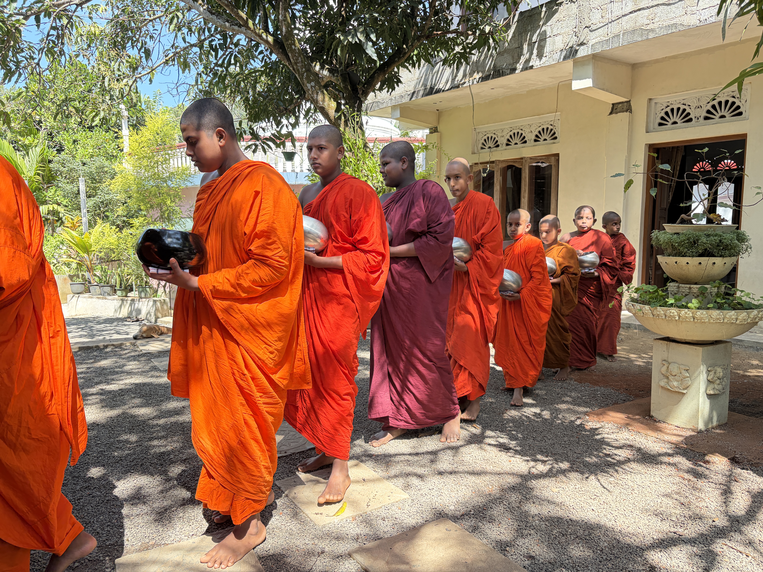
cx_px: 382
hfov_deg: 67.3
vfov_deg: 53.1
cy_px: 286
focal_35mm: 26
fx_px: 573
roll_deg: +0.5
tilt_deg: -6.4
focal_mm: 5.96
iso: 50
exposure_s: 1/223
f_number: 1.6
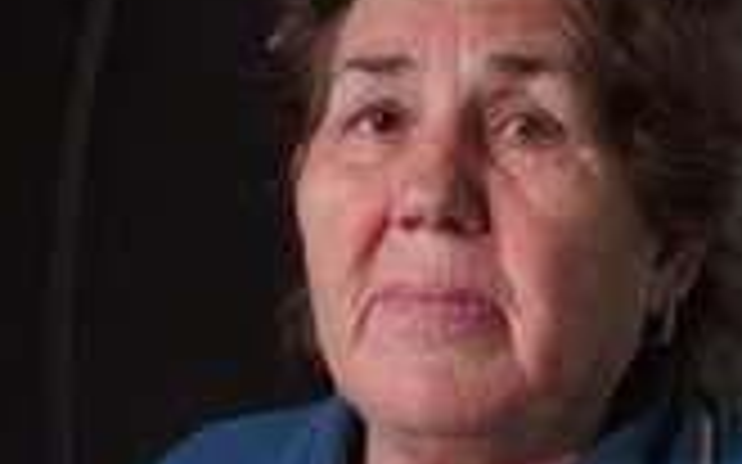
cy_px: 385
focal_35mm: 122
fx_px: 2471
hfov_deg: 17.0
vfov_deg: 10.7
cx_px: 490
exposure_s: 1/40
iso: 6400
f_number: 4
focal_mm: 33
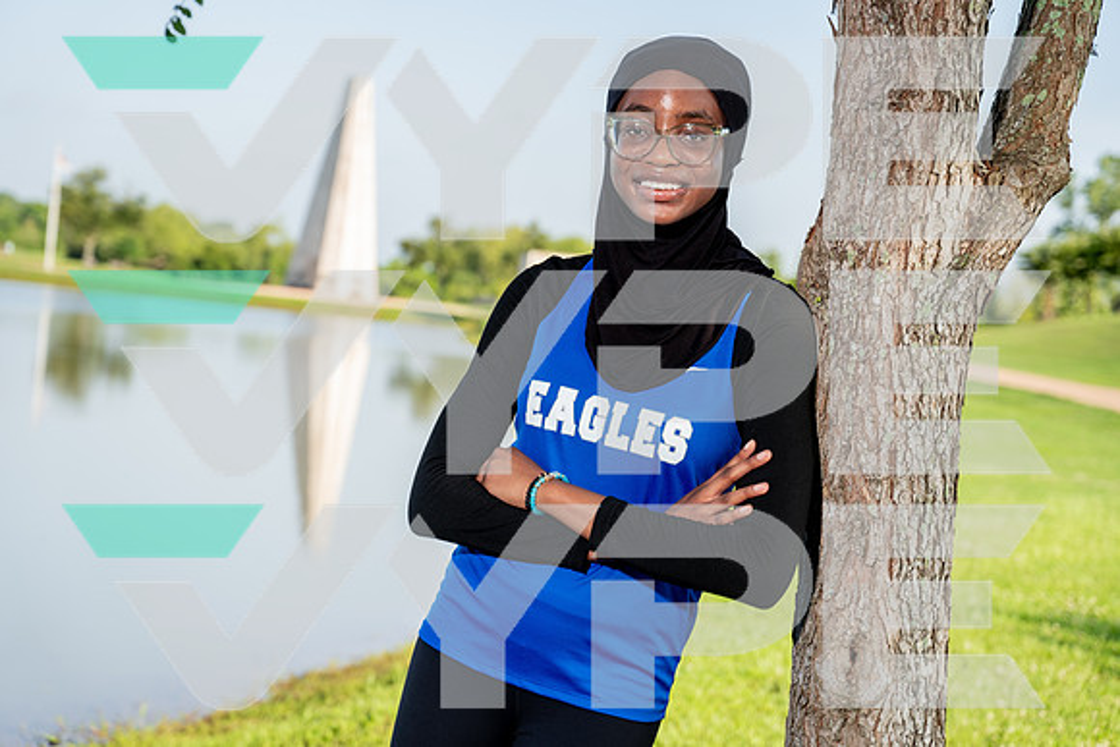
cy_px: 374
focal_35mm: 70
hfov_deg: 28.8
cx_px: 560
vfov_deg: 19.5
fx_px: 2178
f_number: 4
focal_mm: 70
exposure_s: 1/250
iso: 100
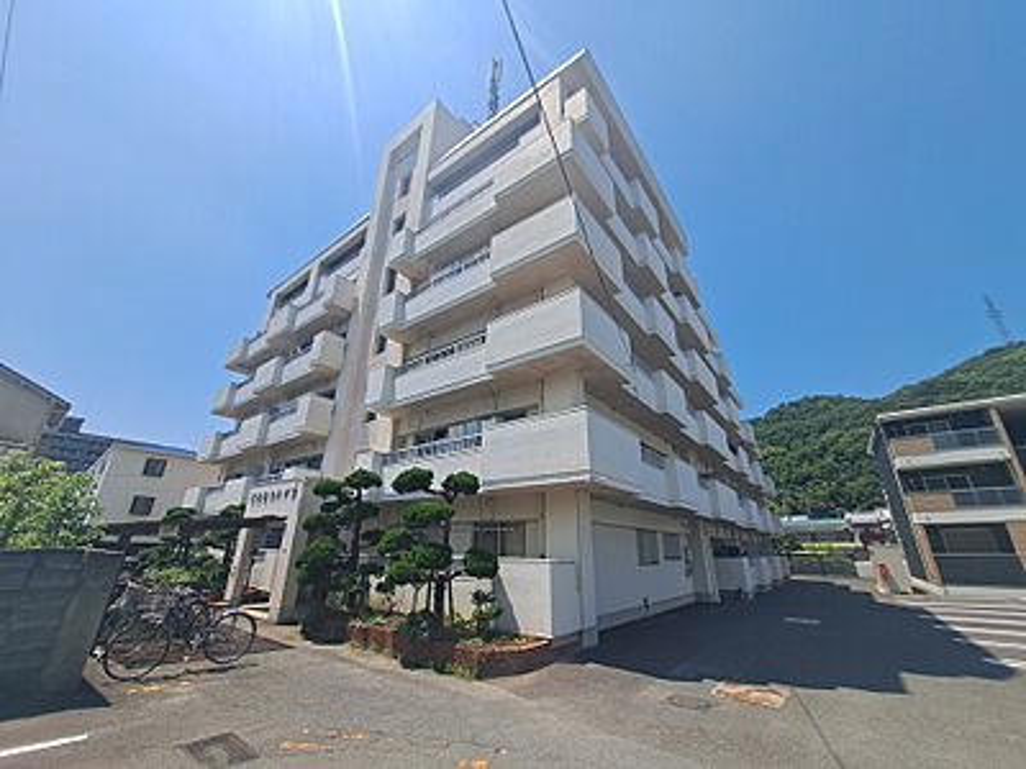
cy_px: 384
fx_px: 385
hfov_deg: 106.2
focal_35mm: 13
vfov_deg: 89.9
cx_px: 513
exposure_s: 1/1835
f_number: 2.2
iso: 50
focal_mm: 1.74
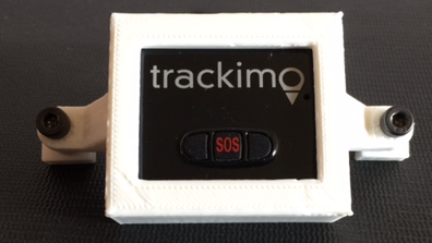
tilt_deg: -41.7
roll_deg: -0.5
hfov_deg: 40.6
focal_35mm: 51
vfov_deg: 23.4
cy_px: 161
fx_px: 584
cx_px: 226
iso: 50
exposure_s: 1/15
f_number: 2.2
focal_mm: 4.15
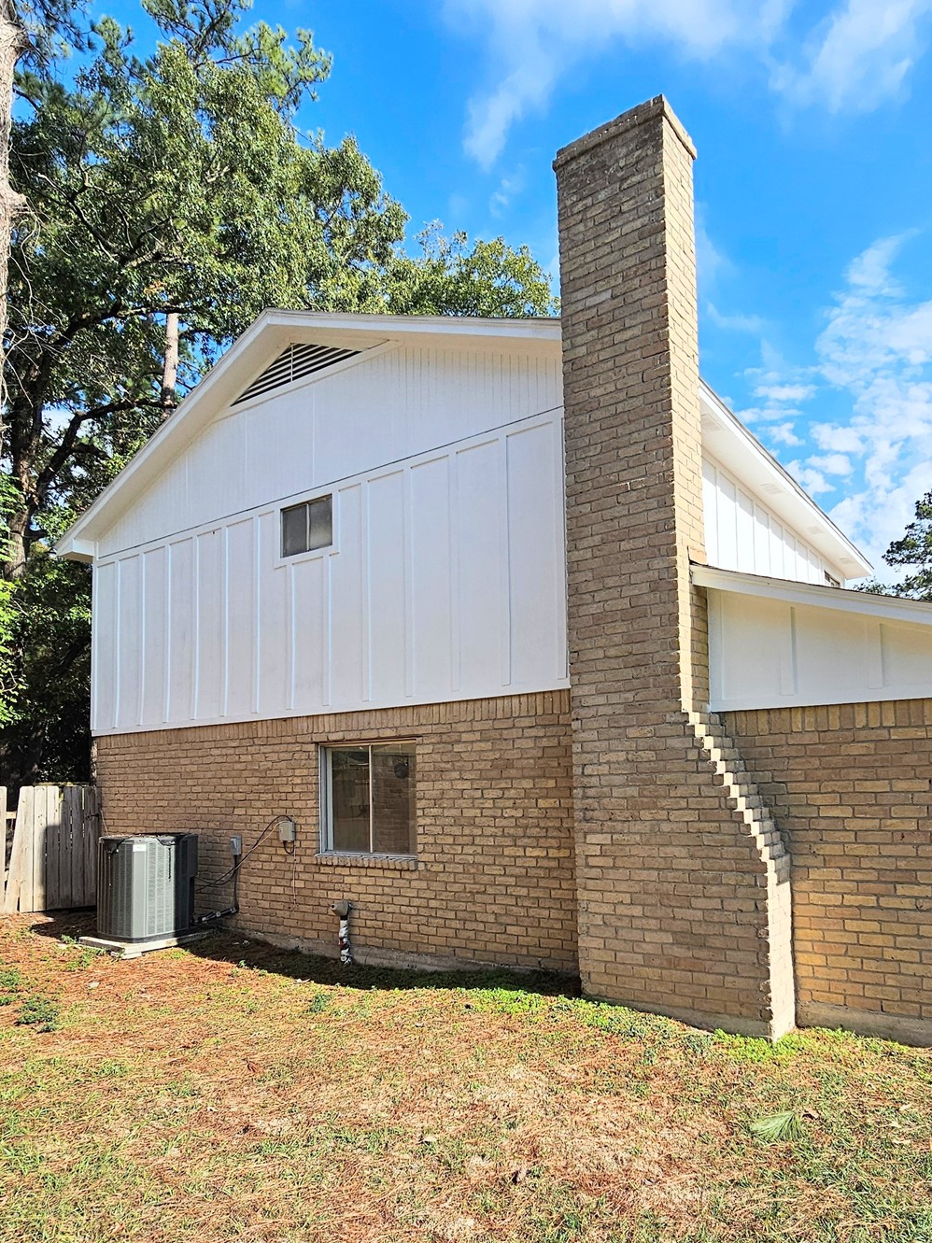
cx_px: 565
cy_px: 741
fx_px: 718
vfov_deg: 80.9
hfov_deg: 65.3
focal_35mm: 20
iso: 50
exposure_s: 1/1864
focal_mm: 2.2
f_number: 2.2
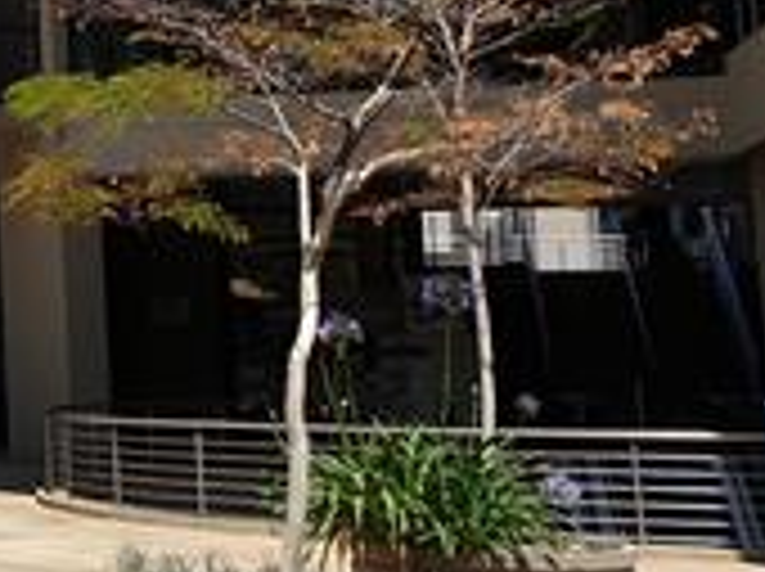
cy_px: -27
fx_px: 2163
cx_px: -603
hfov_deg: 16.7
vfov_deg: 14.8
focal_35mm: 98
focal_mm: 4.3
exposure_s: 1/1555
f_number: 2.4
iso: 50
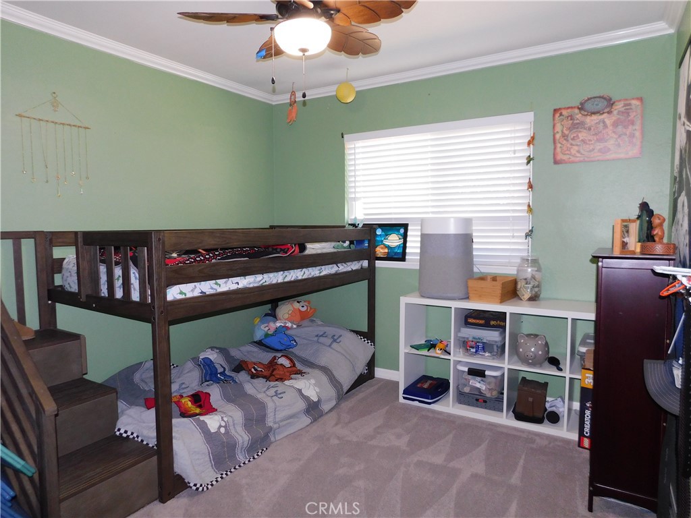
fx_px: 459
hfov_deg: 73.9
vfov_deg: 58.9
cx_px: 346
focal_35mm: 23
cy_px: 259
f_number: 3
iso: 200
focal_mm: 4
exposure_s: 1/30
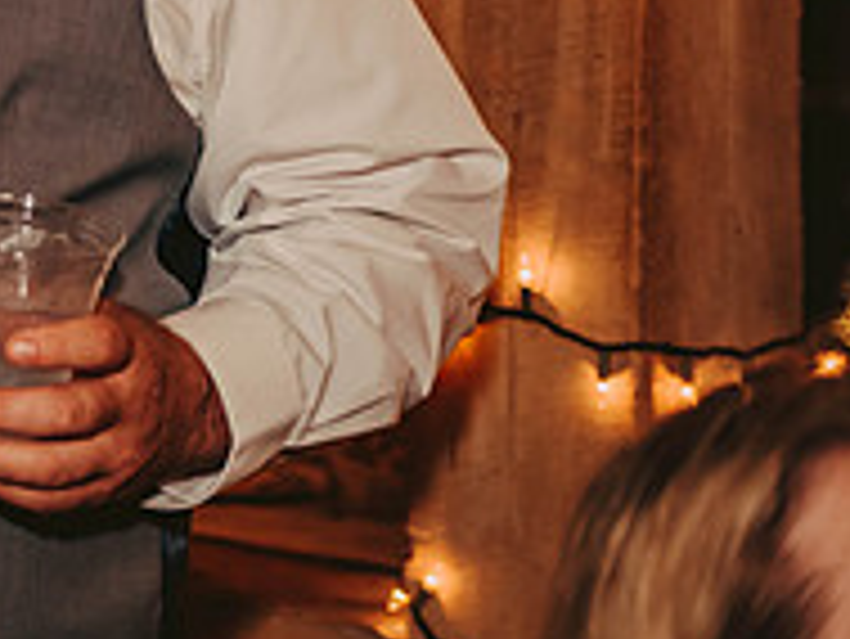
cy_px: -155
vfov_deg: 8.3
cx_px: -445
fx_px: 4349
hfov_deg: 10.7
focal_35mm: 177
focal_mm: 60
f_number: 2.8
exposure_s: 1/125
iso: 1250
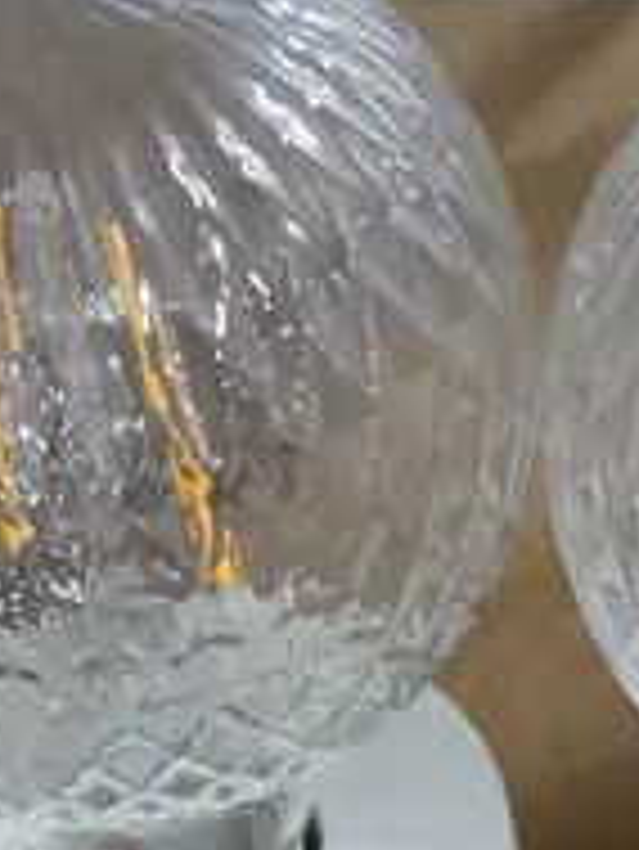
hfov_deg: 7.4
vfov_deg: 9.2
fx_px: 4794
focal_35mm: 195
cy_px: 1934
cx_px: 1082
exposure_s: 1/60
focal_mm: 18
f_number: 4
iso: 1250
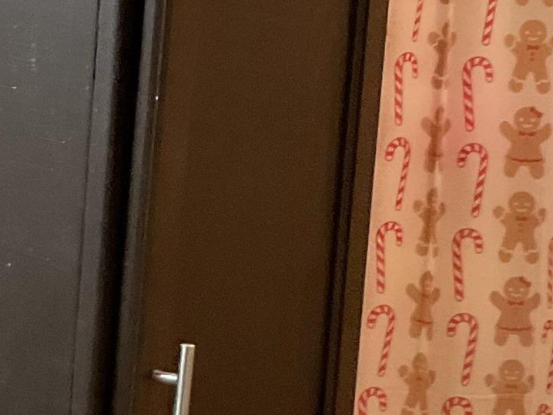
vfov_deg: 11.9
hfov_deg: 15.9
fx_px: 1982
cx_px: 189
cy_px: 304
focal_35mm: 124
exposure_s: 1/60
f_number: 1.8
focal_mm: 3
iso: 160
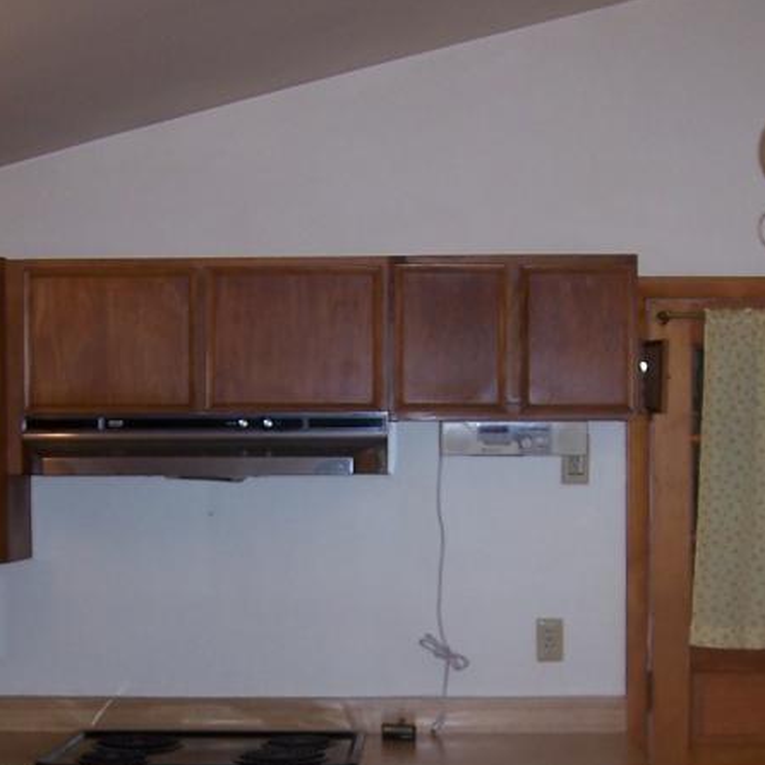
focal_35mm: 73
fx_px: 1825
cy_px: 599
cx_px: 326
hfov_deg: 23.7
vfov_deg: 23.4
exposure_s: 1/60
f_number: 3
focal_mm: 6
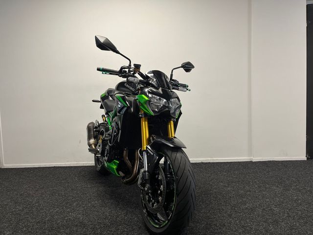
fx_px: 235
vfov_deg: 53.1
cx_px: 156
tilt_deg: -3.0
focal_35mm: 26
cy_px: 118
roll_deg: +1.4
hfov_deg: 67.3
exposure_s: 1/100
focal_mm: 5.1
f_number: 1.6
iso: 125
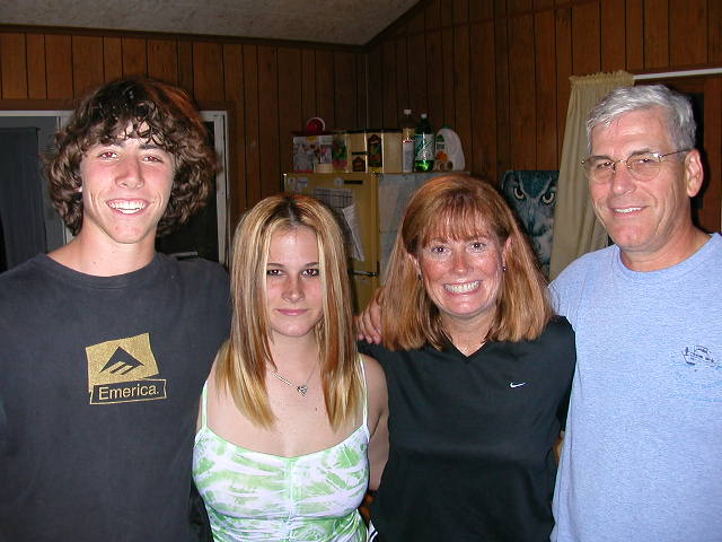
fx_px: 772
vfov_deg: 38.7
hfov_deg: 50.1
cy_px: 271
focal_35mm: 37
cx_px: 361
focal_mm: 5.6
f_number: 2.7
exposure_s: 1/59.9
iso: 100
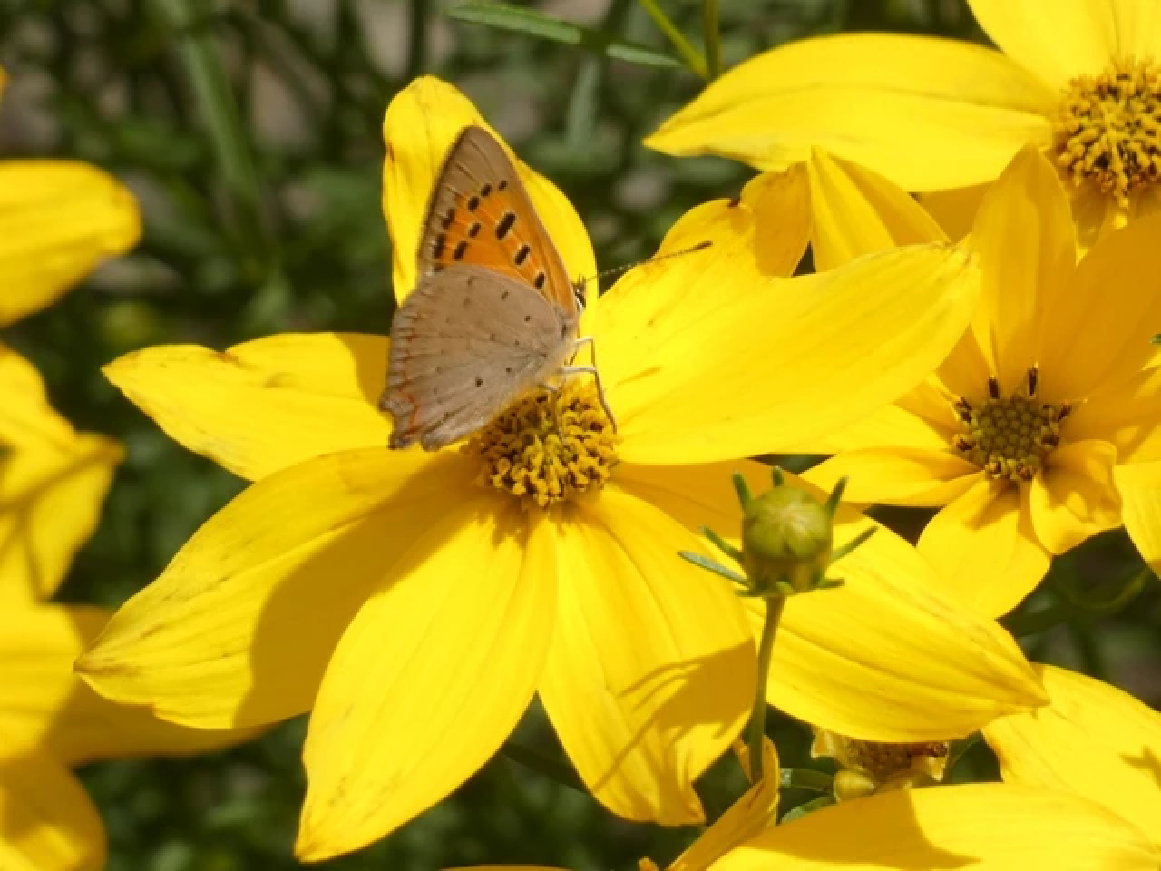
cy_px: 436
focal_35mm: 350
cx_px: 580
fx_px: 11739
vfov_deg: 4.2
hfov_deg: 5.7
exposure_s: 1/160
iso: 80
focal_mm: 62.7
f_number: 7.1
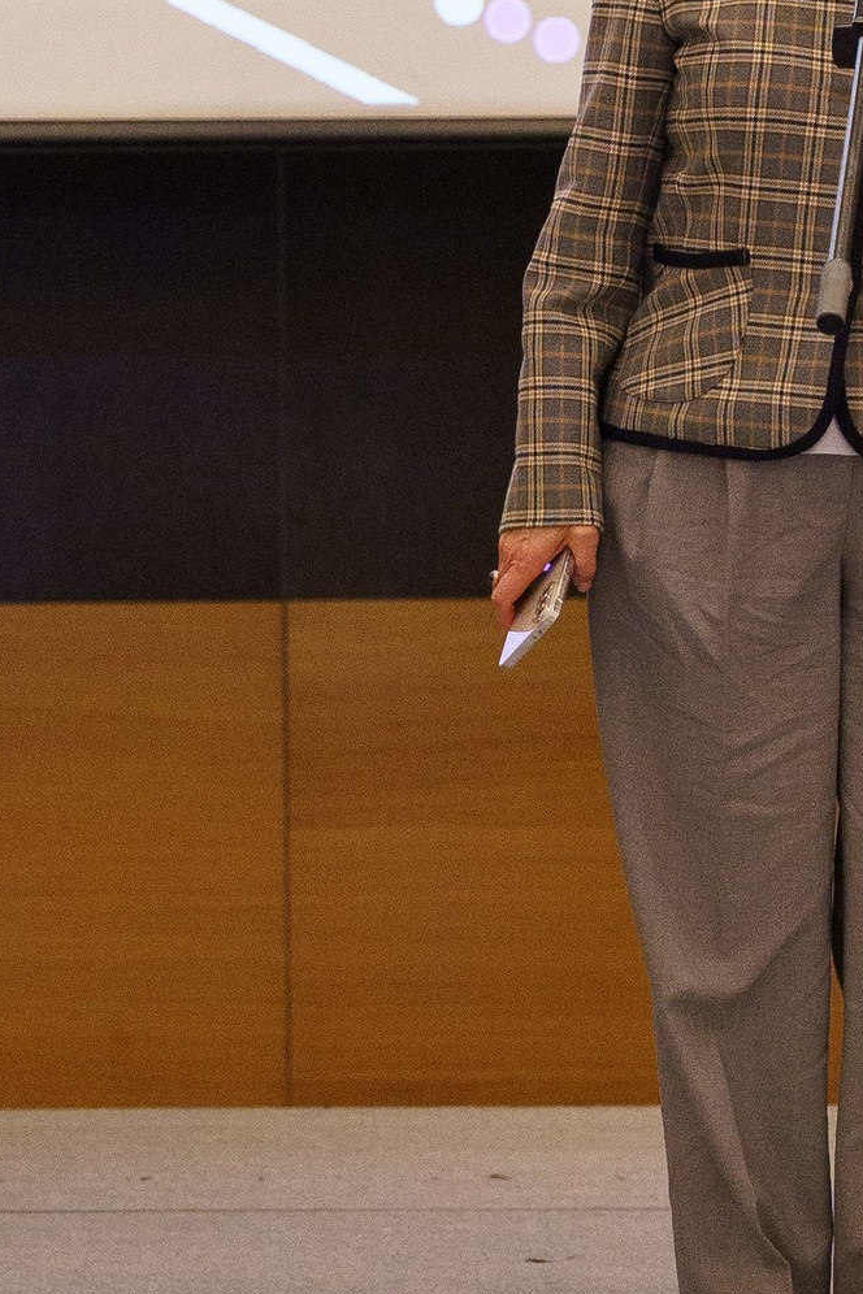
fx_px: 7083
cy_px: 165
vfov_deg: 10.4
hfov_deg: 7.0
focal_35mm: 197
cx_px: 242
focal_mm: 51.1
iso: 4000
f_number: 3.5
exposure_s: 1/160
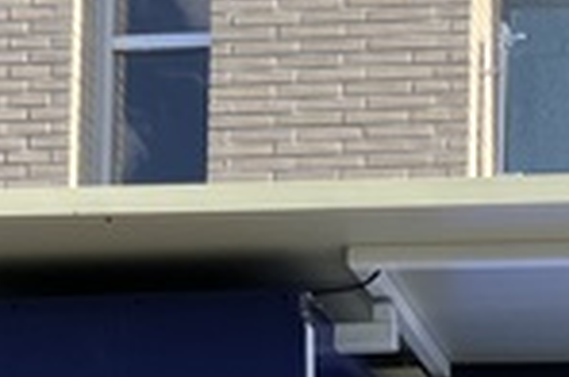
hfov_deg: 16.3
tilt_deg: +2.2
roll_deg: -1.6
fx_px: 1877
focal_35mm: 119
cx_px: 738
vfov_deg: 10.2
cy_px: 841
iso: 50
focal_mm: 5.1
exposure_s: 1/1776
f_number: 1.6
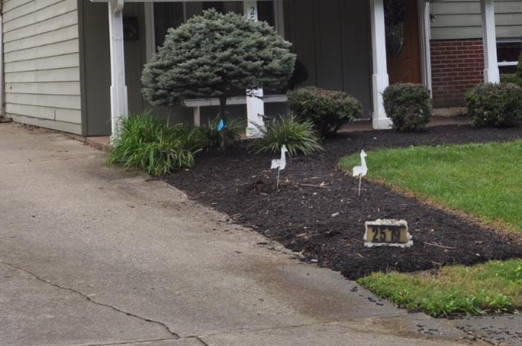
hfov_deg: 25.6
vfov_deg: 16.9
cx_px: 349
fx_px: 1143
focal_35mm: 79
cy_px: 14
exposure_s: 1/200
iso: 200
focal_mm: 24
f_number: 9
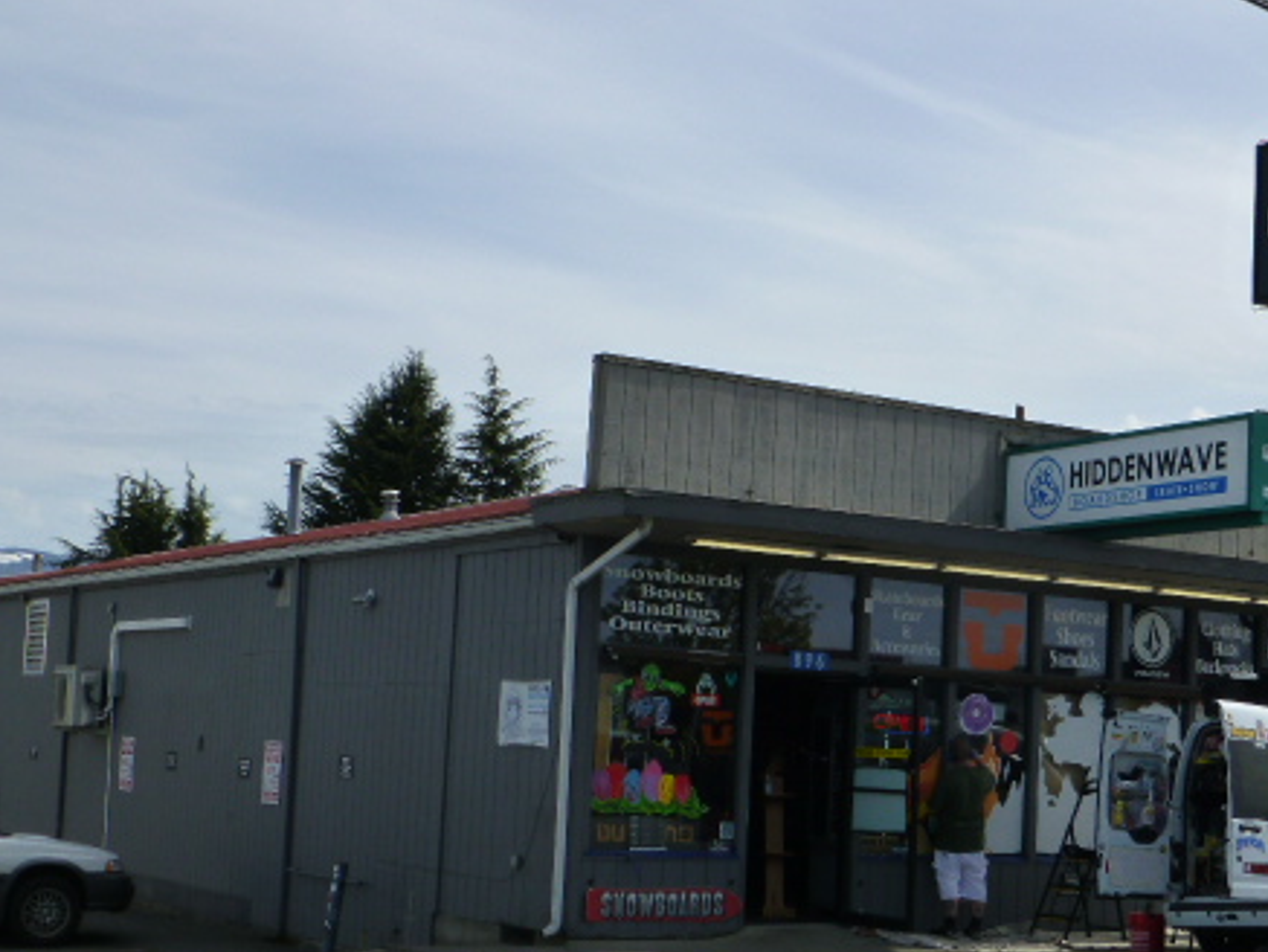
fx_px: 2198
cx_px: 879
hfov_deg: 31.8
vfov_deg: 24.4
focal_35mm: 60
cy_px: 531
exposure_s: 1/1300
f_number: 3.9
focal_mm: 7.4
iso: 160
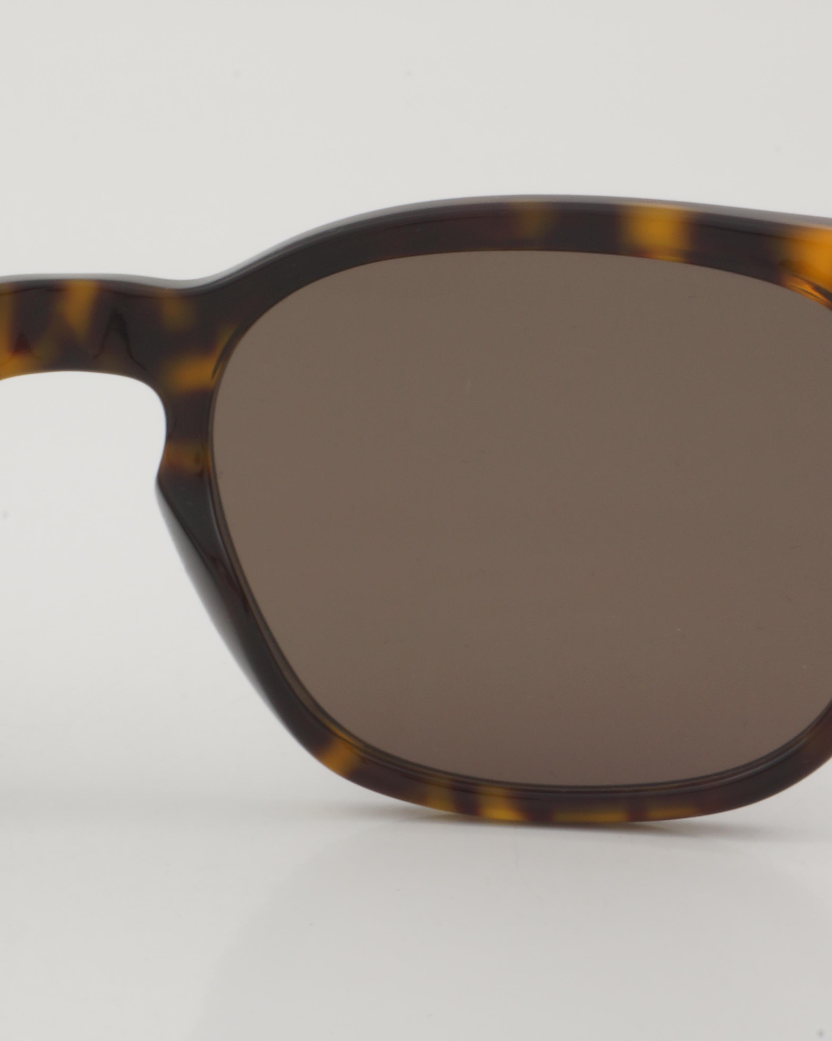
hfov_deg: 11.5
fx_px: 4094
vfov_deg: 14.5
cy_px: 463
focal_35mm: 133
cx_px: 67
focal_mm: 50
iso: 100
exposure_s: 1/3
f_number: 32
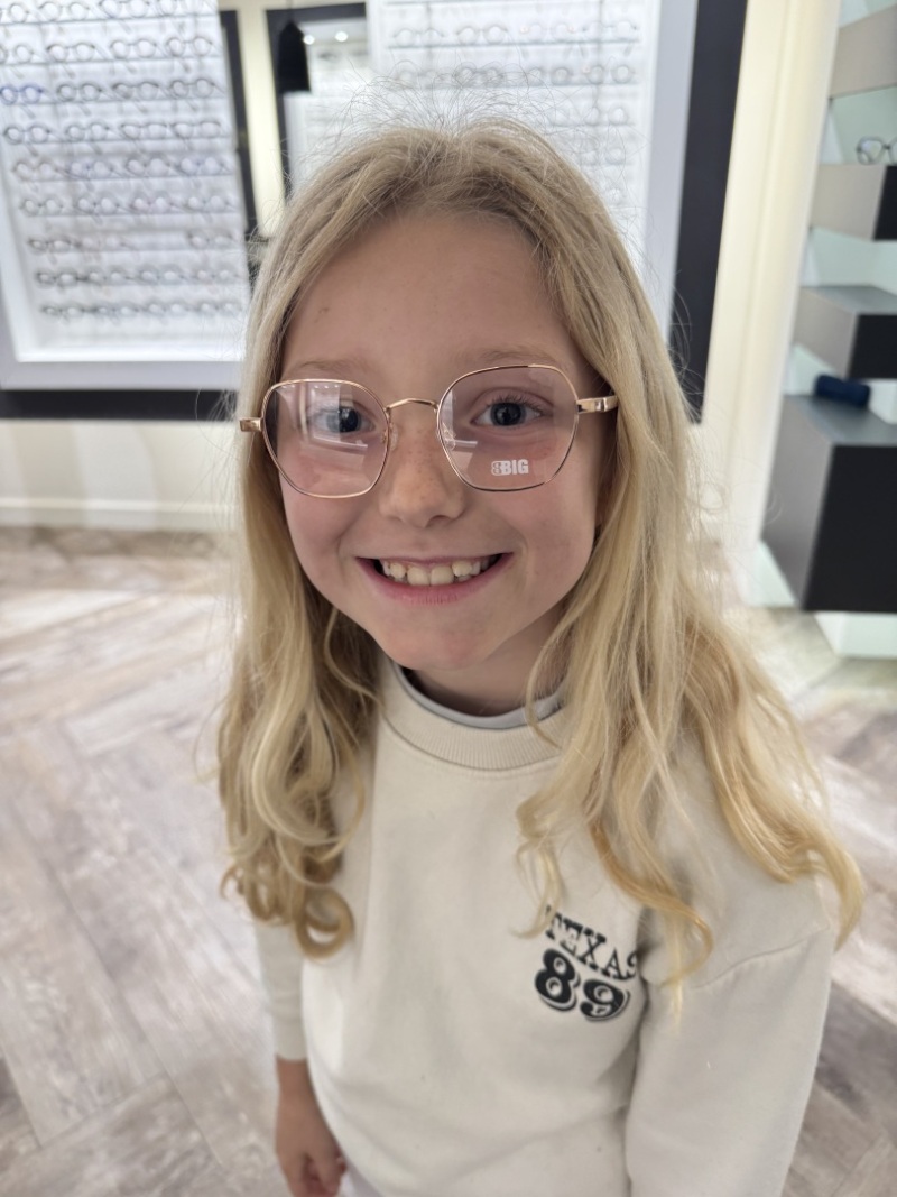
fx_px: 829
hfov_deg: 56.8
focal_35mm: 24
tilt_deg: -25.6
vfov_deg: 71.6
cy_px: 598
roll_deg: +1.4
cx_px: 448
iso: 125
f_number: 1.78
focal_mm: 6.76
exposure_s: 1/100
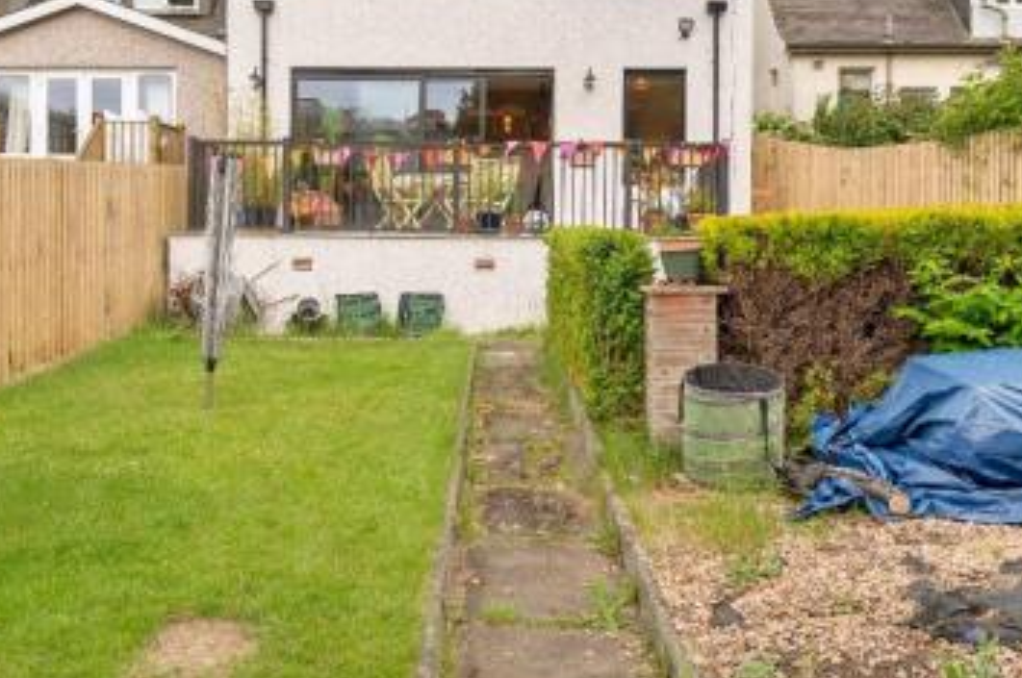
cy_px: 244
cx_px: 508
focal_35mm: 35
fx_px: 992
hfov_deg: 54.5
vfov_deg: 37.5
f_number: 5
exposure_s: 1/200
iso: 200
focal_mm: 26
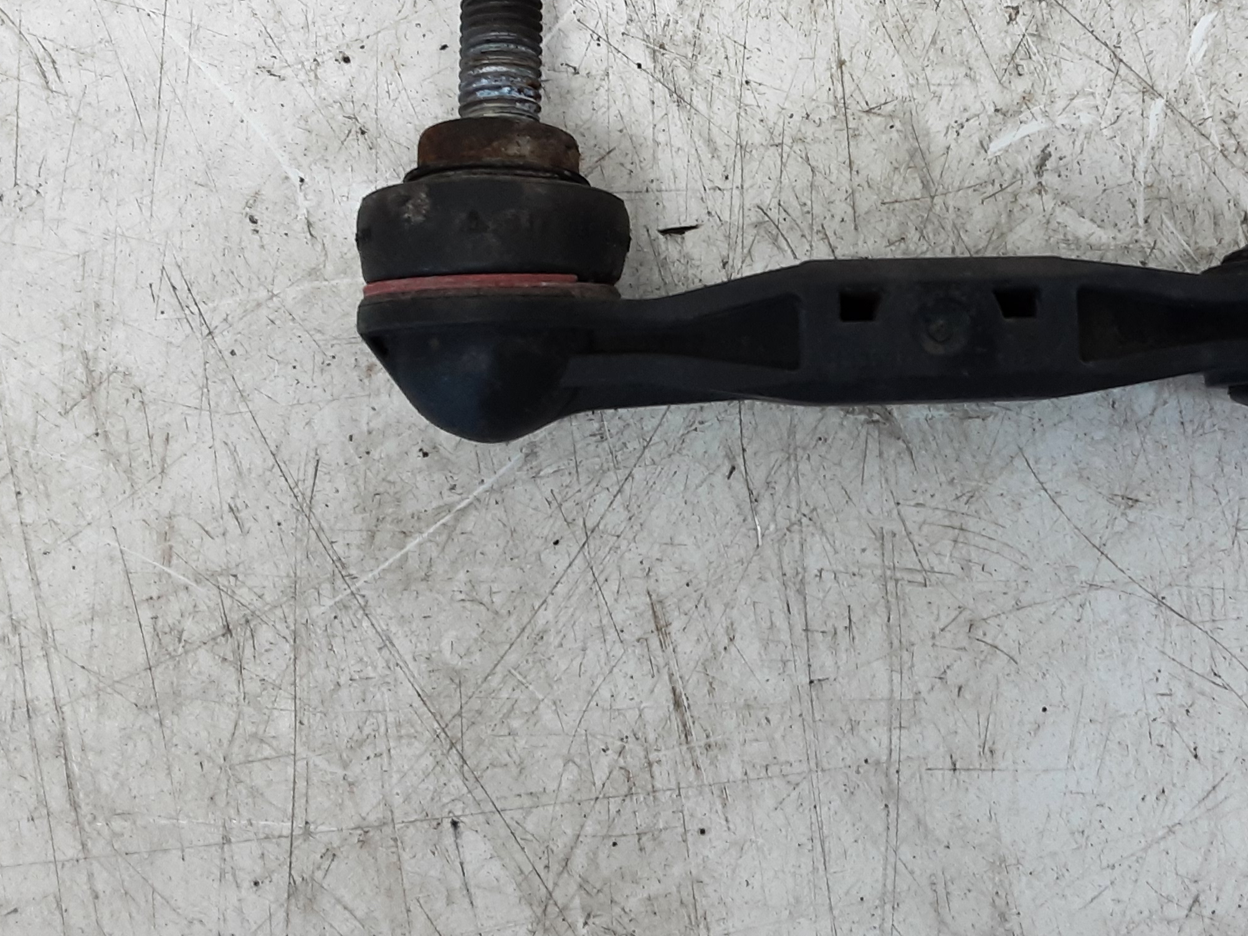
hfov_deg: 41.9
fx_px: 1586
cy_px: 307
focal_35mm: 44
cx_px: 909
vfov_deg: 32.6
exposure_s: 1/50
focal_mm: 2.91
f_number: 1.9
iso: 80
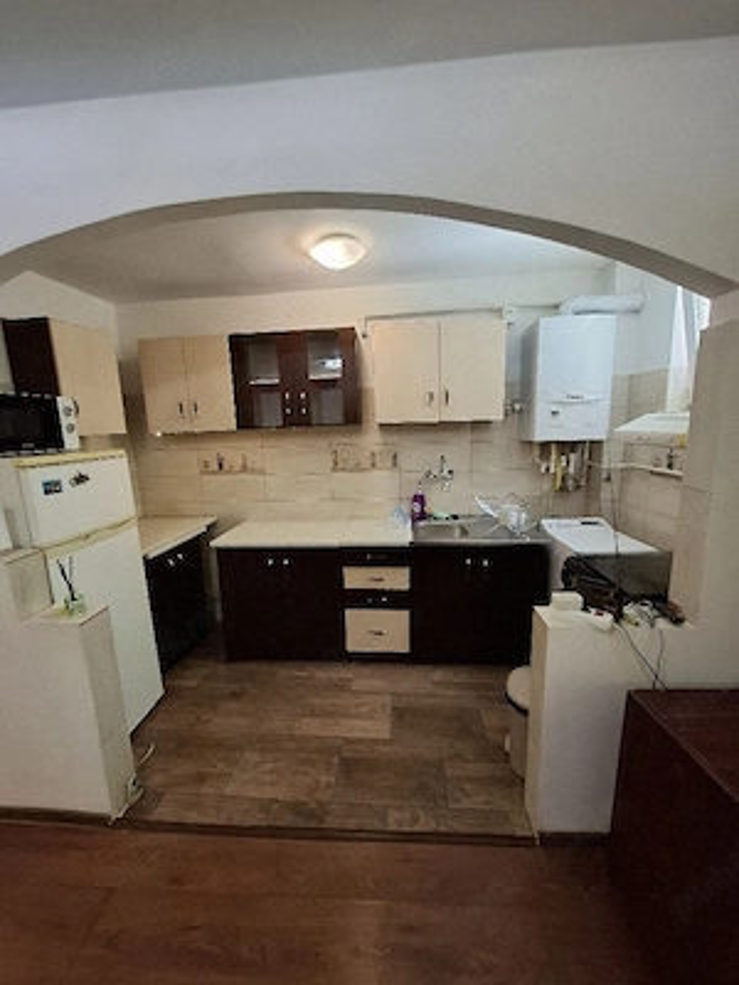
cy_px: 492
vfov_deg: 106.2
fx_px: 370
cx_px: 370
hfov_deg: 89.9
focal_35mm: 13
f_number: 2.2
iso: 160
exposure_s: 1/25
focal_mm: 1.74
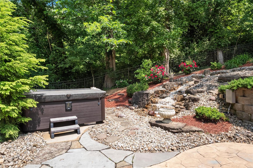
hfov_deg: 78.6
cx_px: 126
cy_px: 84
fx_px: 155
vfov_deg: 57.2
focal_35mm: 22
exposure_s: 1/60
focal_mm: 11
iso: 400
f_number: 10
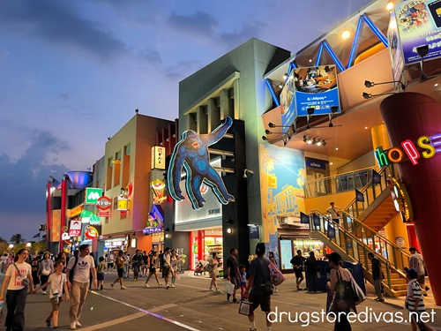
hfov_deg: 69.4
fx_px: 318
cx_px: 220
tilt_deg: +12.5
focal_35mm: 25
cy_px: 166
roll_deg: +0.0
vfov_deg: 54.9
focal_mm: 5.1
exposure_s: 1/60
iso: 160
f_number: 1.6
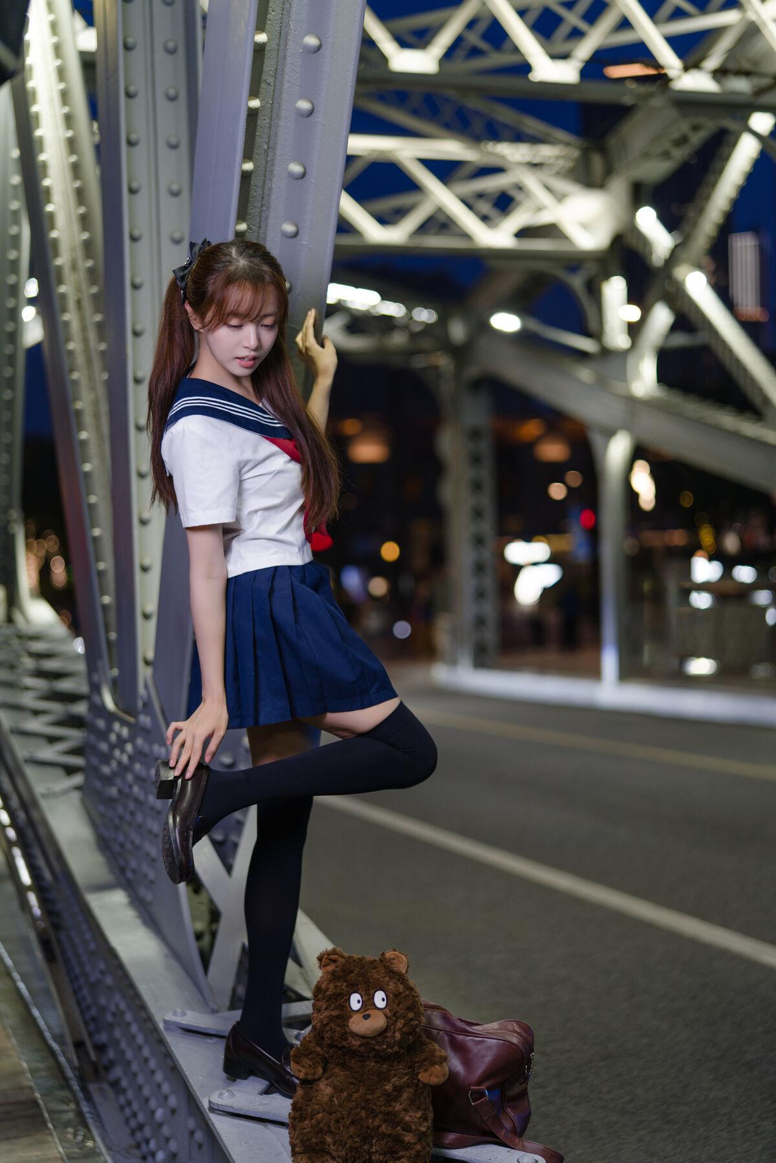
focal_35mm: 50
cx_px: 388
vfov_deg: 39.6
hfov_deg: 27.0
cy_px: 582
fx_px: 1616
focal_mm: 50
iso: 200
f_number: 1.4
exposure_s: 1/125
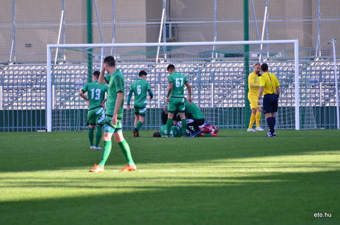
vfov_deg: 3.0
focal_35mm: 450
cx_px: 170
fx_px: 4241
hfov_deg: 4.6
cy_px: 112
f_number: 5.6
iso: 200
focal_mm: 300
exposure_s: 1/160
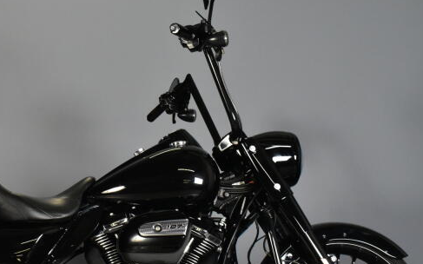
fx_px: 839
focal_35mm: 73
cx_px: 86
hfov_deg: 27.7
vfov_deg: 17.8
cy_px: 172
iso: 3200
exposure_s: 1/125
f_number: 7.1
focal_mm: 29
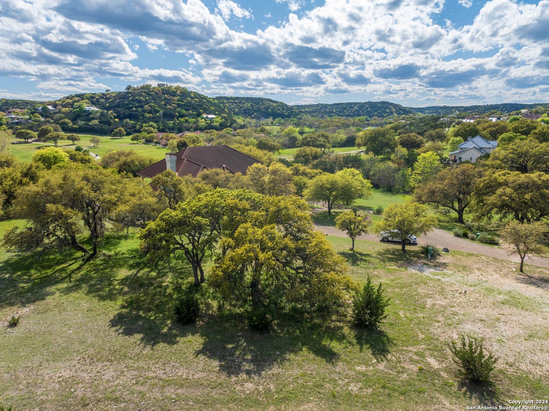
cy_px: 206
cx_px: 274
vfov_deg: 56.8
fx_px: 380
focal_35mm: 24
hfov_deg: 71.6
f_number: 2.8
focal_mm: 12.29
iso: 310
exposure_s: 1/6400
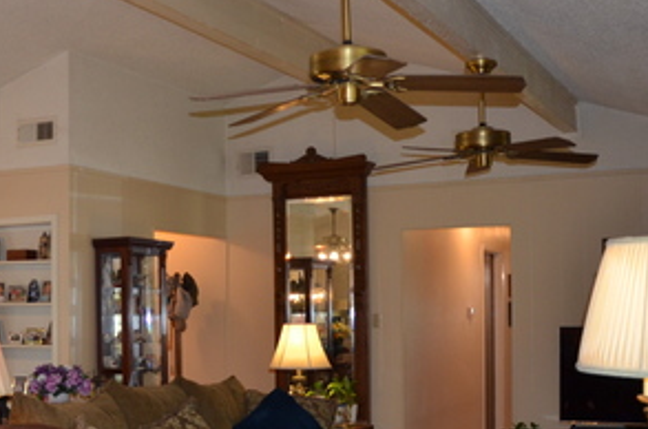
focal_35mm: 59
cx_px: 117
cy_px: 279
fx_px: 1060
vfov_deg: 22.8
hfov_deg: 32.9
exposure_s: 1/60
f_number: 3.5
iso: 500
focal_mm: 18
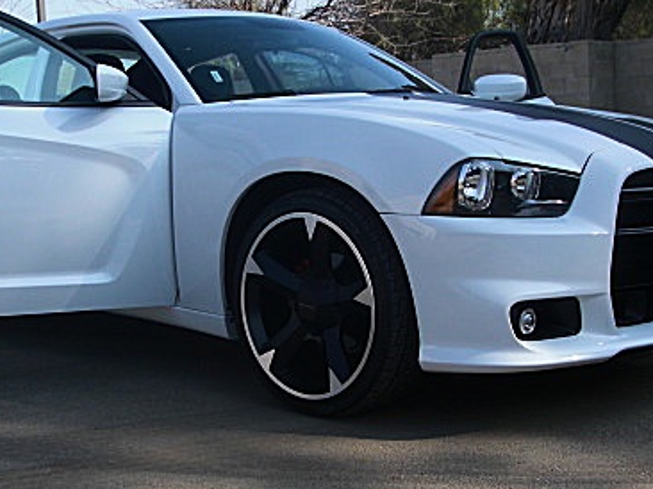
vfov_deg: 23.2
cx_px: 266
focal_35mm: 63
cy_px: 300
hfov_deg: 30.7
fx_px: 1188
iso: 50
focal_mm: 6.3
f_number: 2.8
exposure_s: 1/640
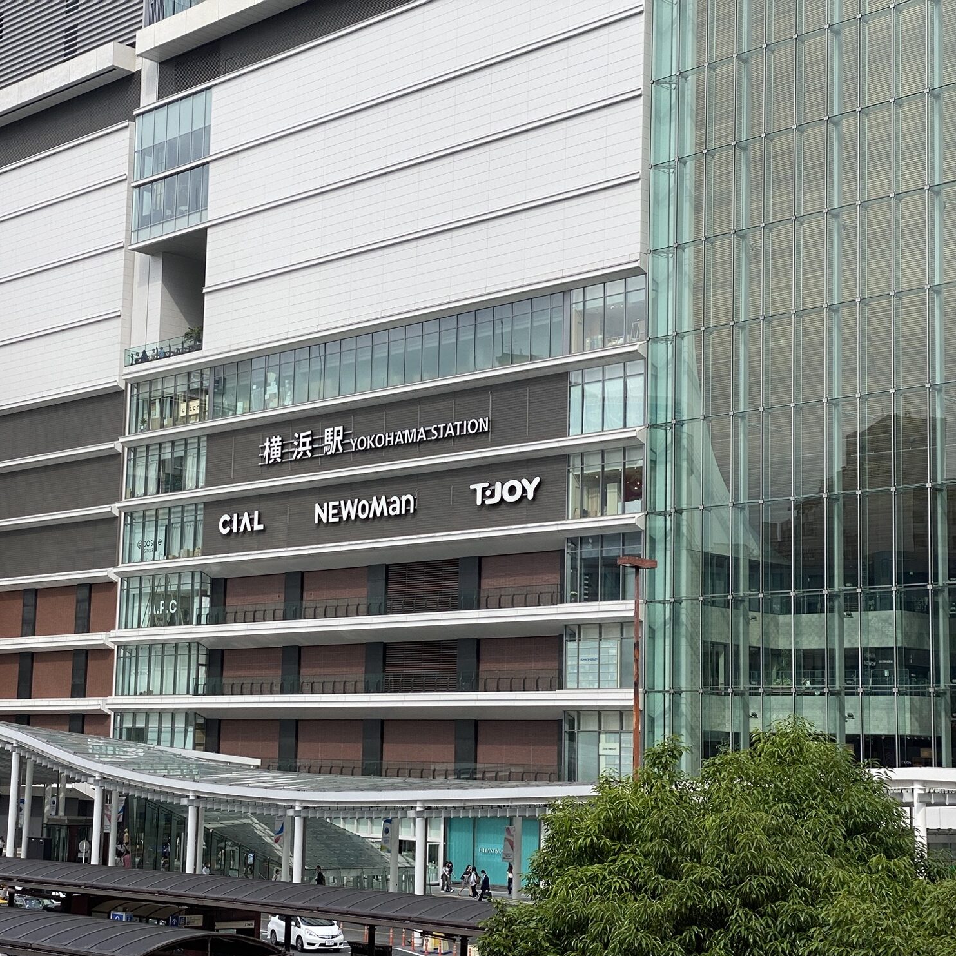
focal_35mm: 62
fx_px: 1937
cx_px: 396
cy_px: 483
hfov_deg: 27.7
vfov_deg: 27.7
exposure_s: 1/1142
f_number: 2
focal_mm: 6
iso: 20
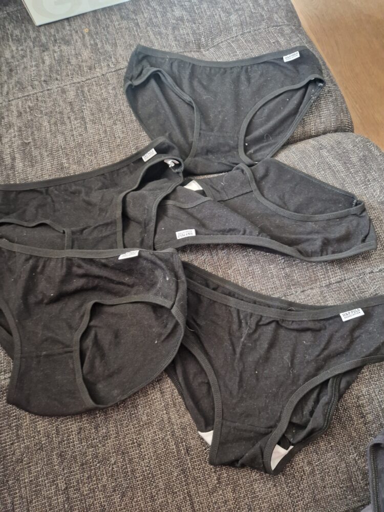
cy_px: 256
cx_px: 192
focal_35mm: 23
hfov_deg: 58.9
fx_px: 340
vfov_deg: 73.9
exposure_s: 1/25
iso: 640
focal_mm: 5.4
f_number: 1.8
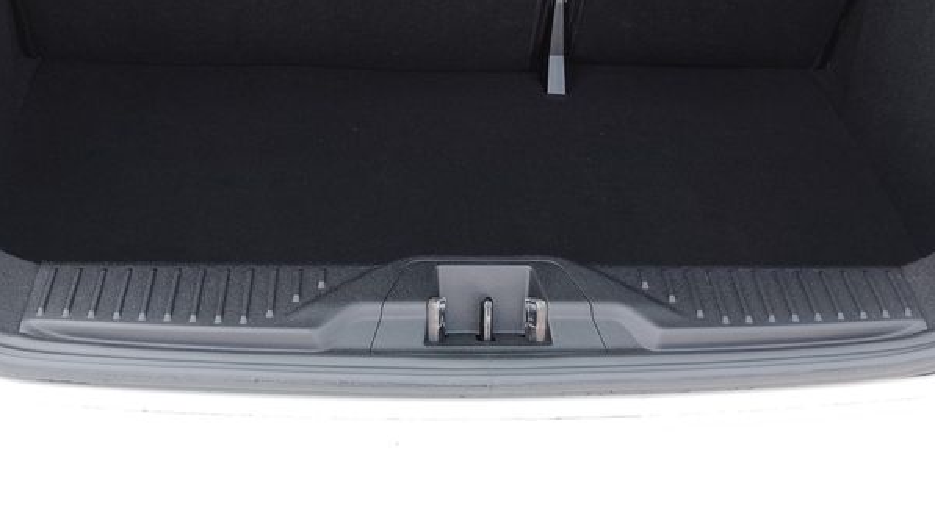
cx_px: 493
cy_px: 48
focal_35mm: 53
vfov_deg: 22.1
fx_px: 1314
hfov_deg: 39.2
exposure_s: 1/284
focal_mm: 4.25
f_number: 1.8
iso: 50
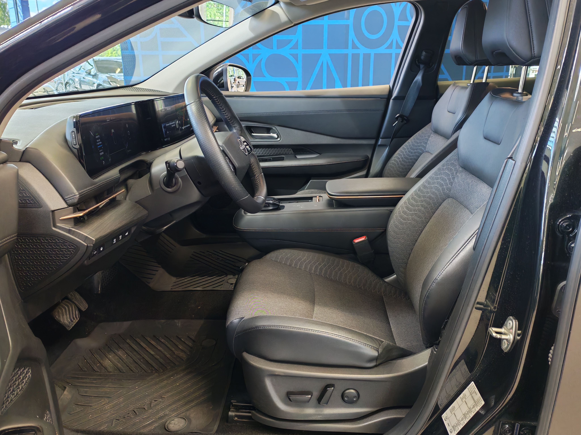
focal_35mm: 31
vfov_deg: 45.4
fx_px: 520
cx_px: 290
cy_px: 218
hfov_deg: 58.4
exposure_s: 1/100
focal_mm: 6.12
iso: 981
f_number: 1.9
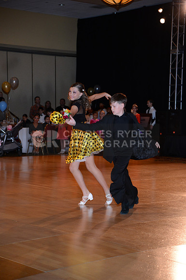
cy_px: 140
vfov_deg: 26.0
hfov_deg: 17.4
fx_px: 606
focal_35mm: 78
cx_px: 93
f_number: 4.5
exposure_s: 1/200
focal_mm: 78
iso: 2000
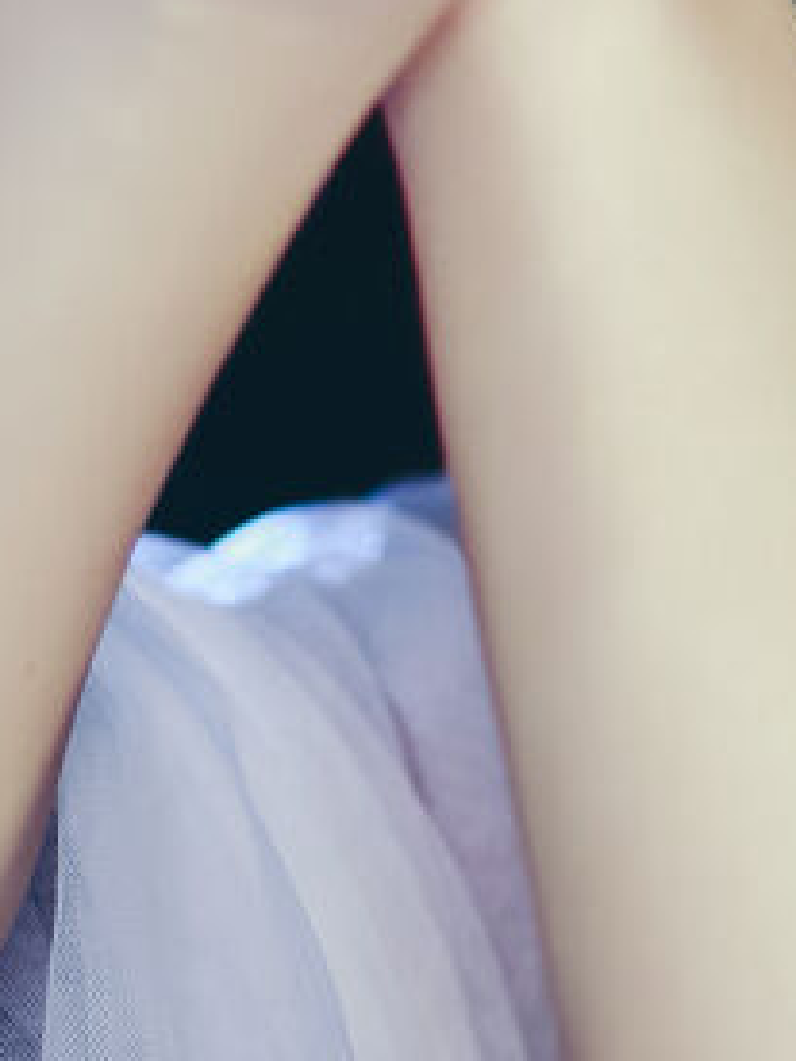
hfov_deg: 4.8
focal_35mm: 307
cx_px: 1557
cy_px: -431
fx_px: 9413
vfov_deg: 6.4
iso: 320
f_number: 2
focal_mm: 50
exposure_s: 1/100
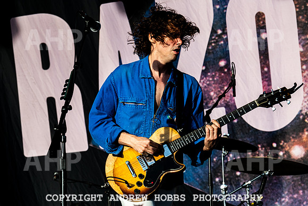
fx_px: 1374
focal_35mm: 161
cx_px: 145
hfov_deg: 12.8
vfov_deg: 8.6
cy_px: 116
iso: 640
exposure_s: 1/1000
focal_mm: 135
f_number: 8
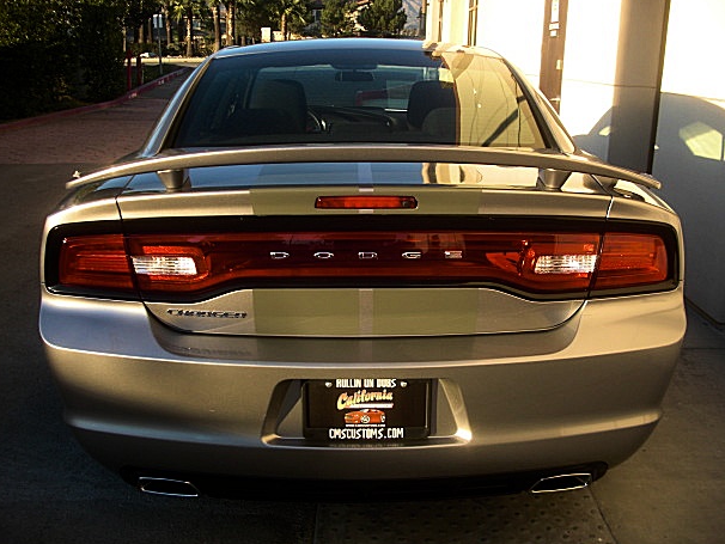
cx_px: 372
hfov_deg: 49.0
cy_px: 270
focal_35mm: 38
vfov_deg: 37.7
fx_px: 796
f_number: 2.8
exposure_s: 1/200
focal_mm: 6.3
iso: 50
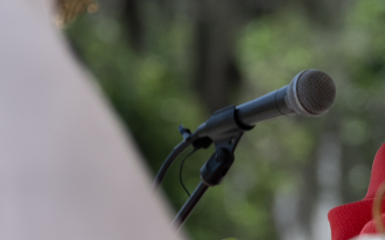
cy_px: 114
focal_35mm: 1087
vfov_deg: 1.2
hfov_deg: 1.9
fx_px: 11402
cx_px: 653
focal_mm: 200
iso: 400
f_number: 6.3
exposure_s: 1/500
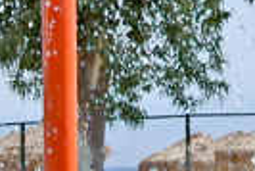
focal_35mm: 323
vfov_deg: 4.2
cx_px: -293
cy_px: 250
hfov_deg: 6.2
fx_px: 2290
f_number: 8
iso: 100
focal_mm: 28
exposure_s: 1/250
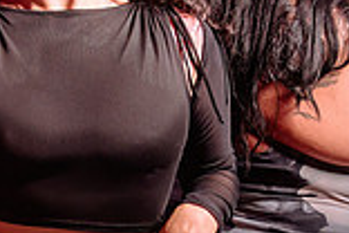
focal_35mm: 89
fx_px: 863
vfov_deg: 15.3
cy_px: 57
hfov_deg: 19.7
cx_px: -179
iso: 800
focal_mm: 24
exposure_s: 1/50
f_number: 4
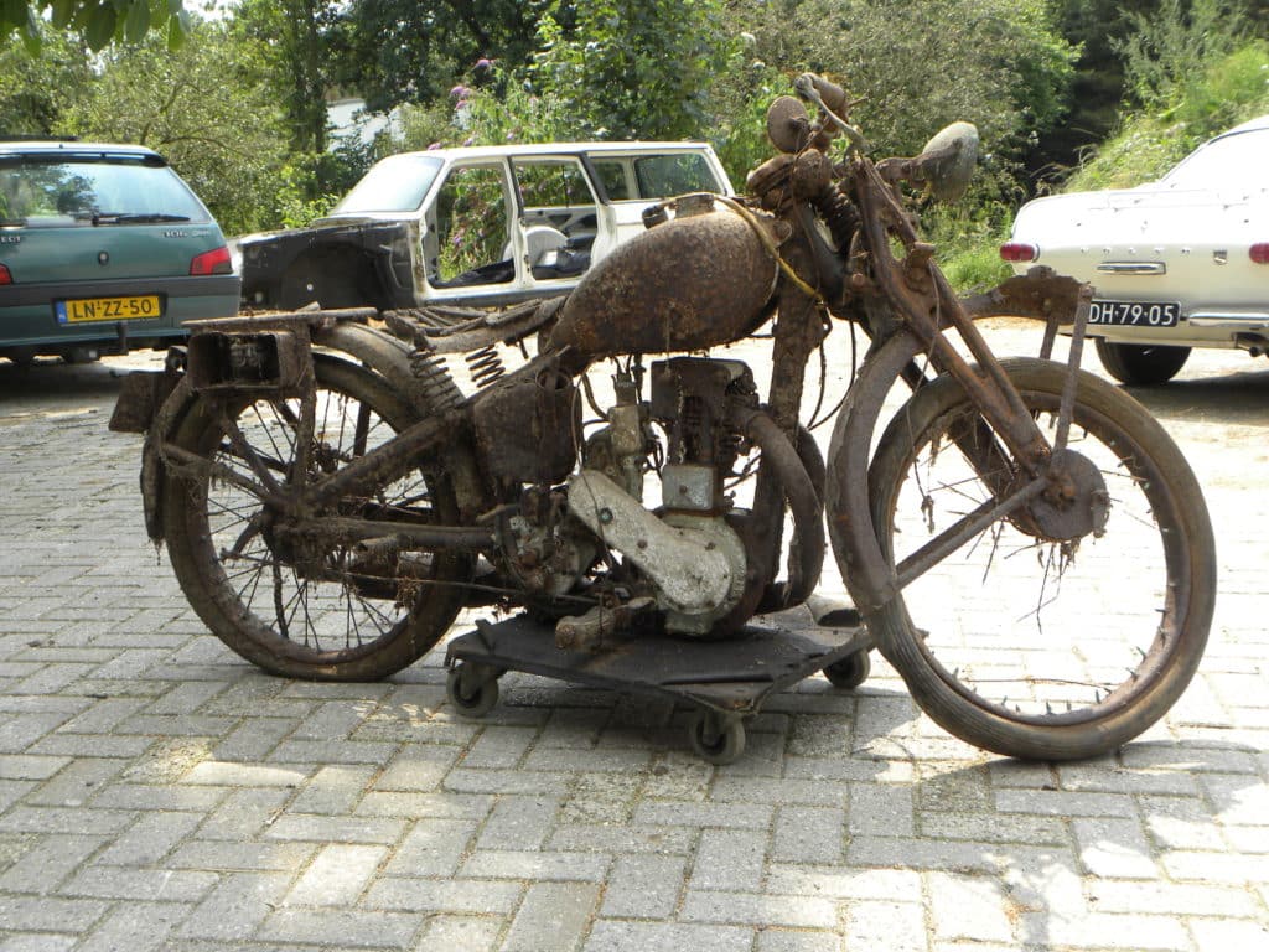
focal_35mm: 46
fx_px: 1686
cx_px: 634
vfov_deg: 31.5
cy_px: 476
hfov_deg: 41.2
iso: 64
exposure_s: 1/154
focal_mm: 8.2
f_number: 4.5
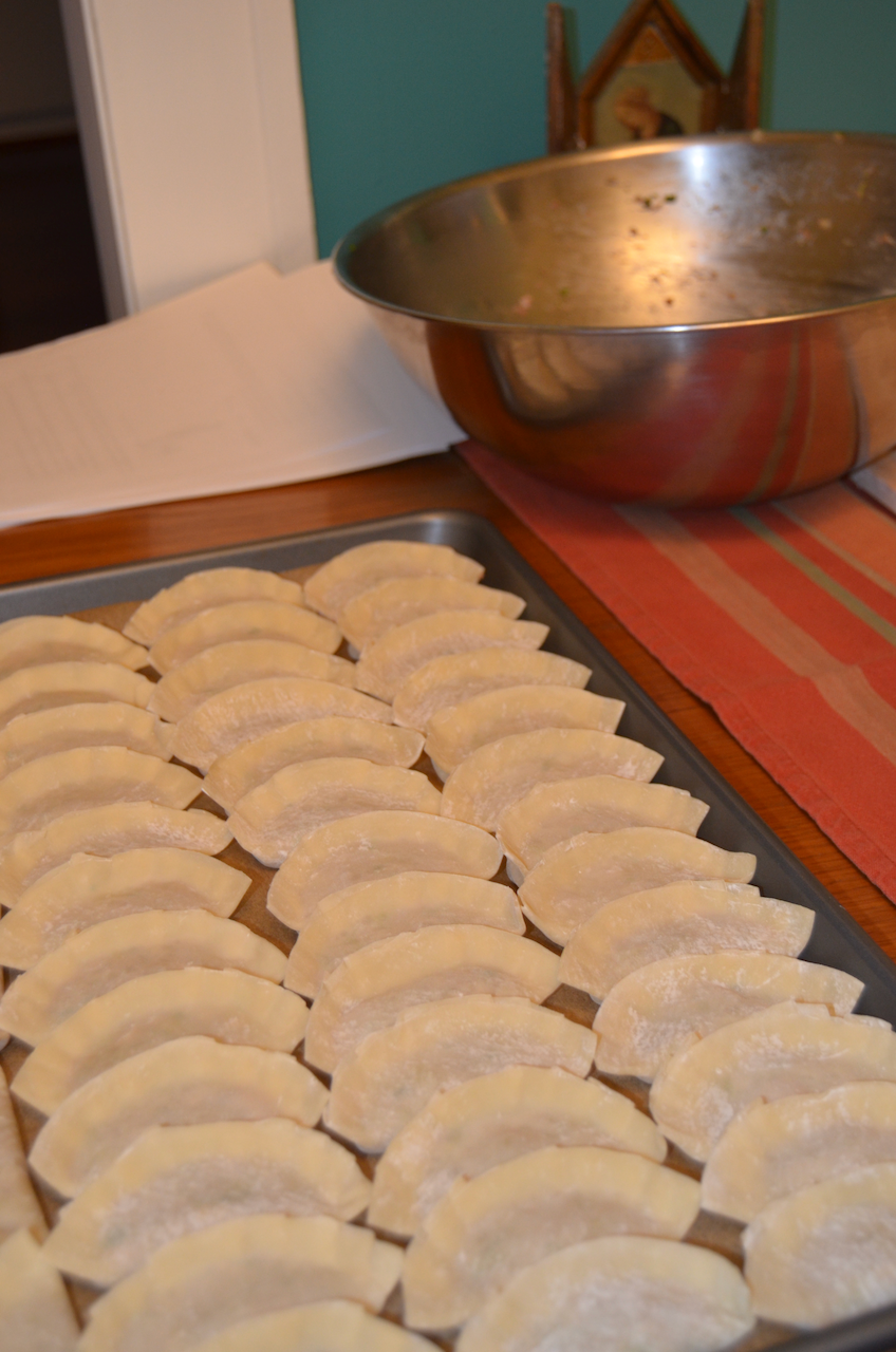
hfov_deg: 28.8
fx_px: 1743
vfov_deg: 42.4
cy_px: 676
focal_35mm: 46
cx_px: 448
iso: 800
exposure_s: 1/15
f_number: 4.2
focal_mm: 31
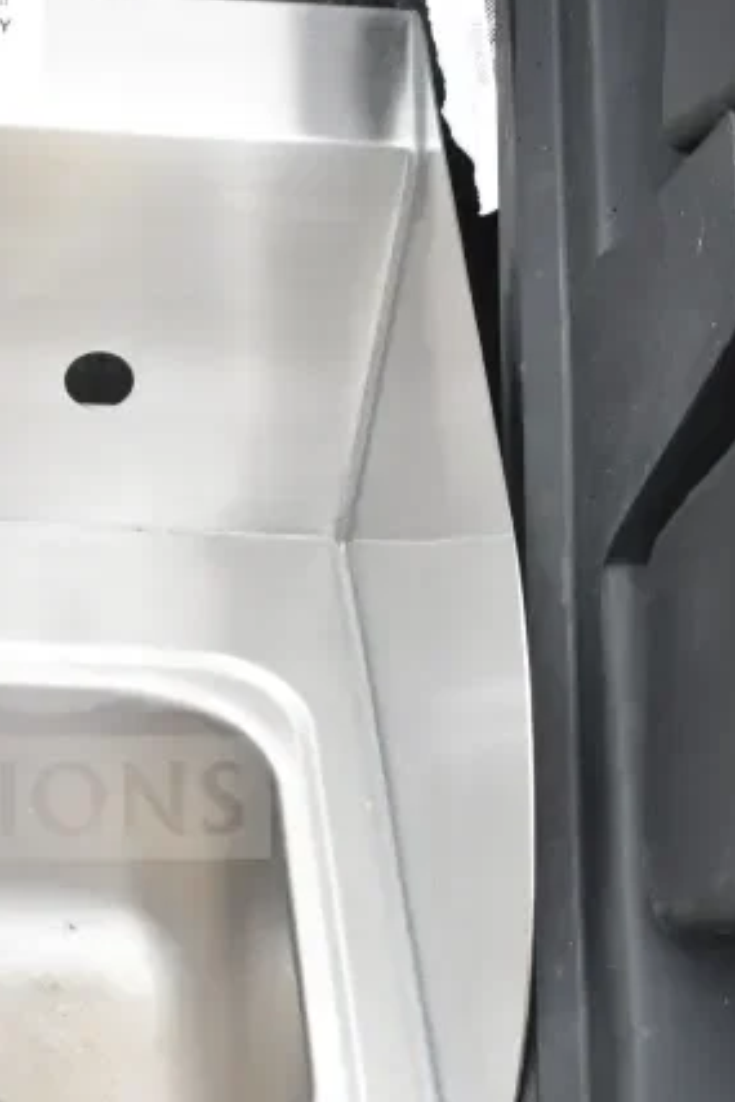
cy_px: 653
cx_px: -21
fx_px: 2356
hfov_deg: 17.3
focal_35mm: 77
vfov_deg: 26.3
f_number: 10
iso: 1600
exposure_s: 1/400
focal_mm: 24
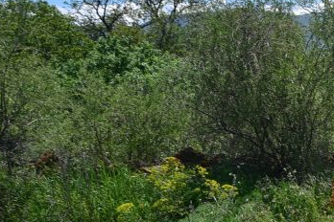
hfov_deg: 10.5
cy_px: 220
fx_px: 1735
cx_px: 537
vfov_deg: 7.3
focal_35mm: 187
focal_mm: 50
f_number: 14
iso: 160
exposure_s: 1/125
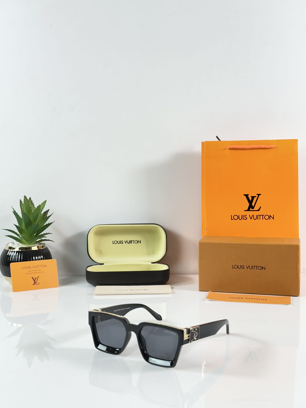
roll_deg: +0.4
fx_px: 566
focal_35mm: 48
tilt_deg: -6.3
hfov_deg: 30.3
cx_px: 153
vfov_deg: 39.7
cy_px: 204
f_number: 1.78
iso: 64
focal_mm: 6.86
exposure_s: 1/100
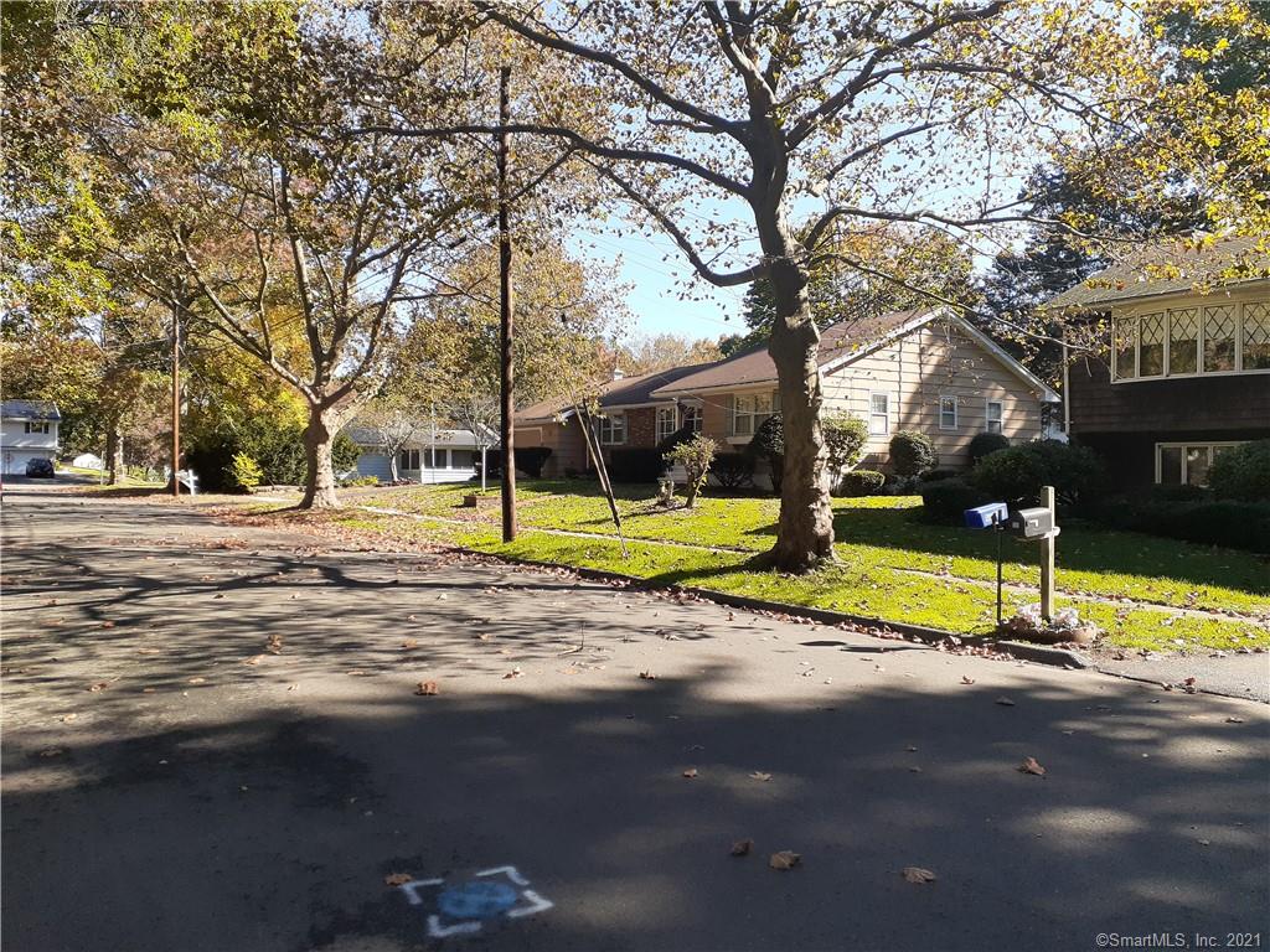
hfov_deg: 65.3
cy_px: 476
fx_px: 991
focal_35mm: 27
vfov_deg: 51.4
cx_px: 635
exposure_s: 1/550
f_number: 1.9
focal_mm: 3.6
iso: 40
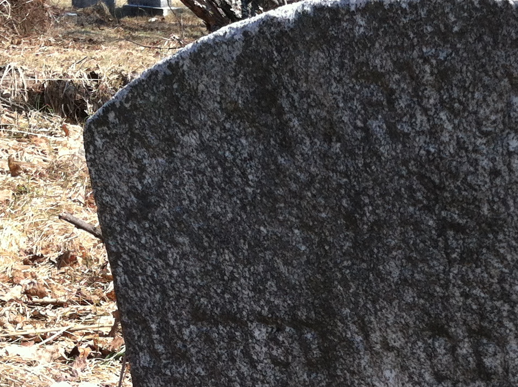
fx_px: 1419
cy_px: 432
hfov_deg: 20.6
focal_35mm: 95
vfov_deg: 15.1
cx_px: 339
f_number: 2.8
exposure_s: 1/500
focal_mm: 3.85
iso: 80
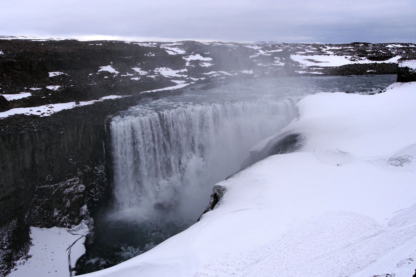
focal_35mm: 32
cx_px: 208
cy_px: 138
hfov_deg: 59.5
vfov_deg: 41.6
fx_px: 364
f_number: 6.3
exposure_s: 1/320
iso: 200
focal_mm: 21
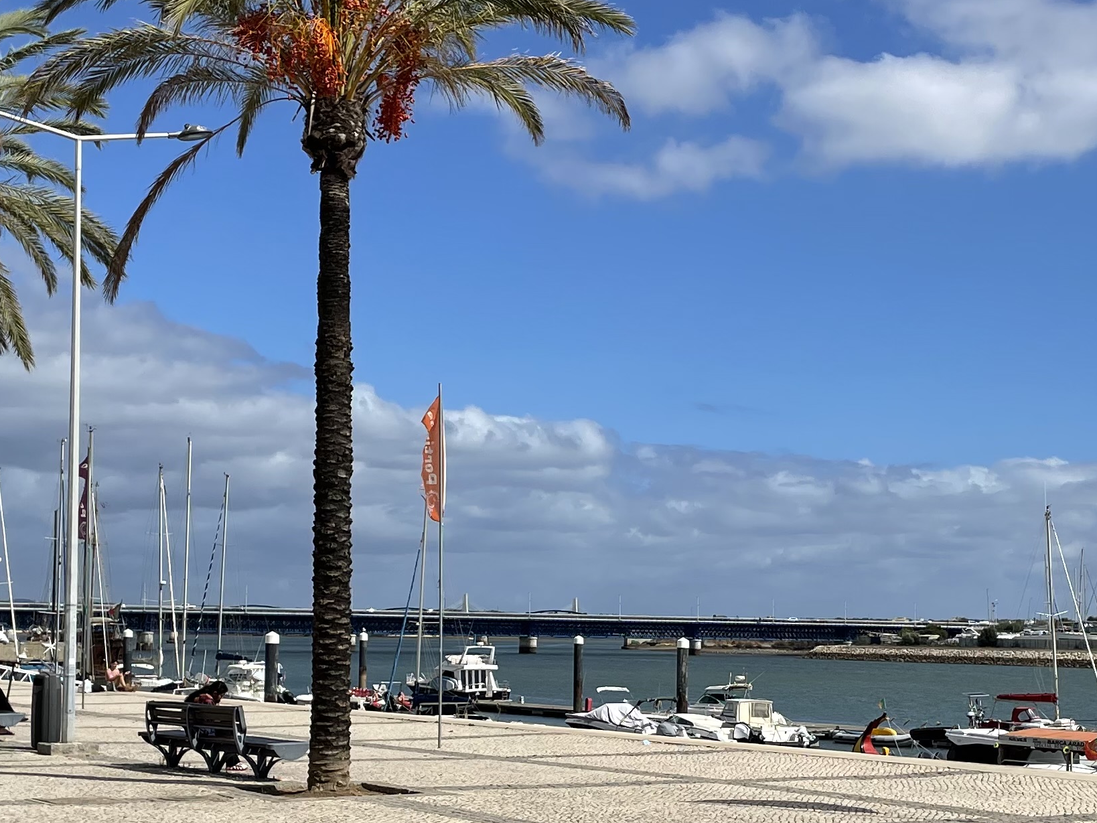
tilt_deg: +2.3
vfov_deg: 22.8
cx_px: 630
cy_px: 570
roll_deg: -0.2
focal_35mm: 64
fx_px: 2028
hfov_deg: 30.2
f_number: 1.6
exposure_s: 1/7299
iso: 32
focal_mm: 4.2
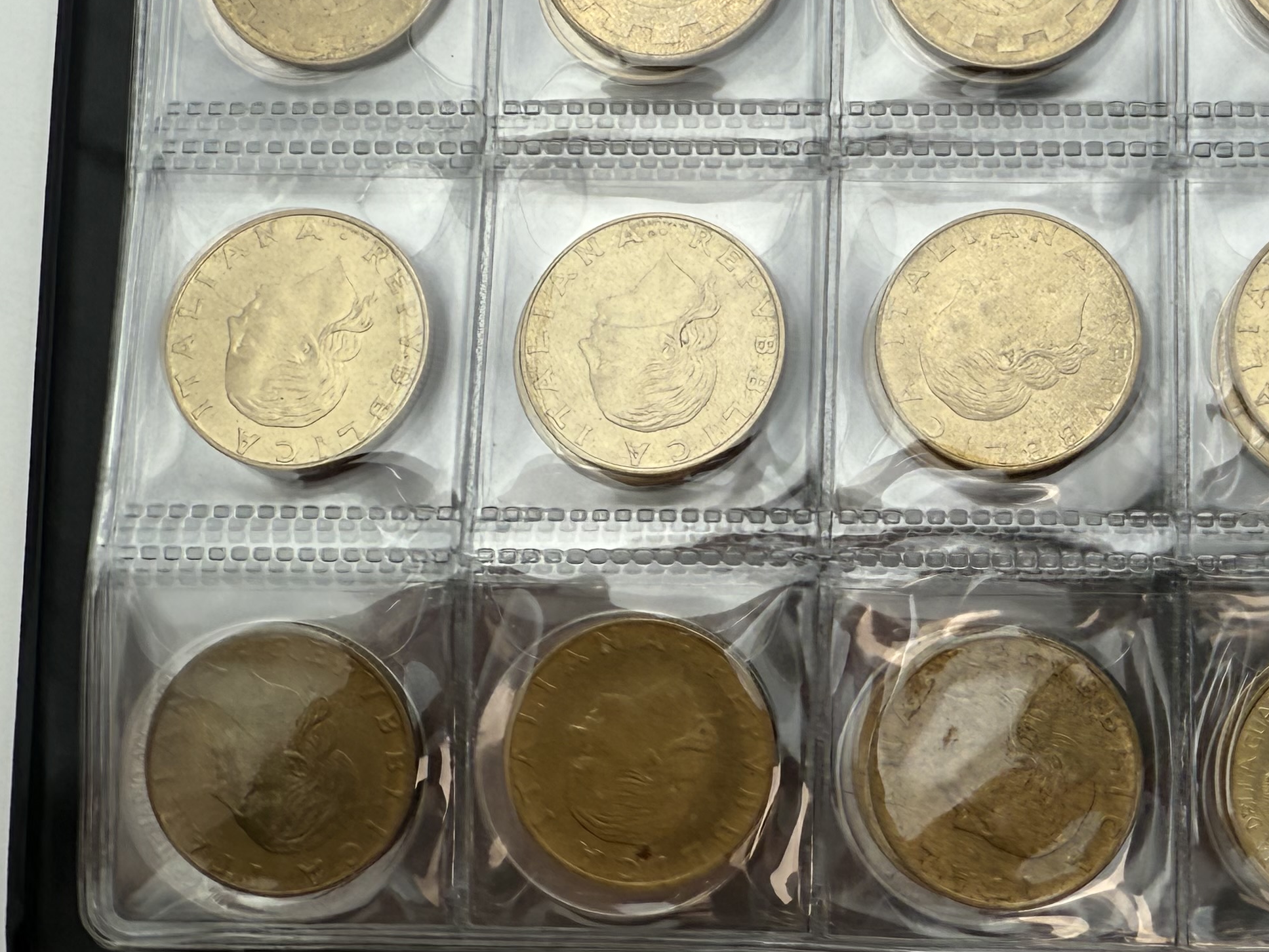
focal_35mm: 50
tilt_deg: -82.7
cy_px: 259
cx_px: 1167
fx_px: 1833
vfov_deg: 28.8
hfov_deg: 35.7
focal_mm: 2.22
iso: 40
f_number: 2.2
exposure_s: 1/283
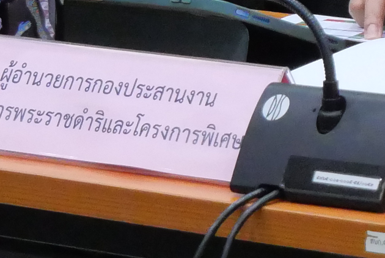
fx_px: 4163
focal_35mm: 389
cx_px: 692
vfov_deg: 3.5
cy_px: -184
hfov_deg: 5.2
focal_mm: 32
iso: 3200
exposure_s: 1/100
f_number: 5
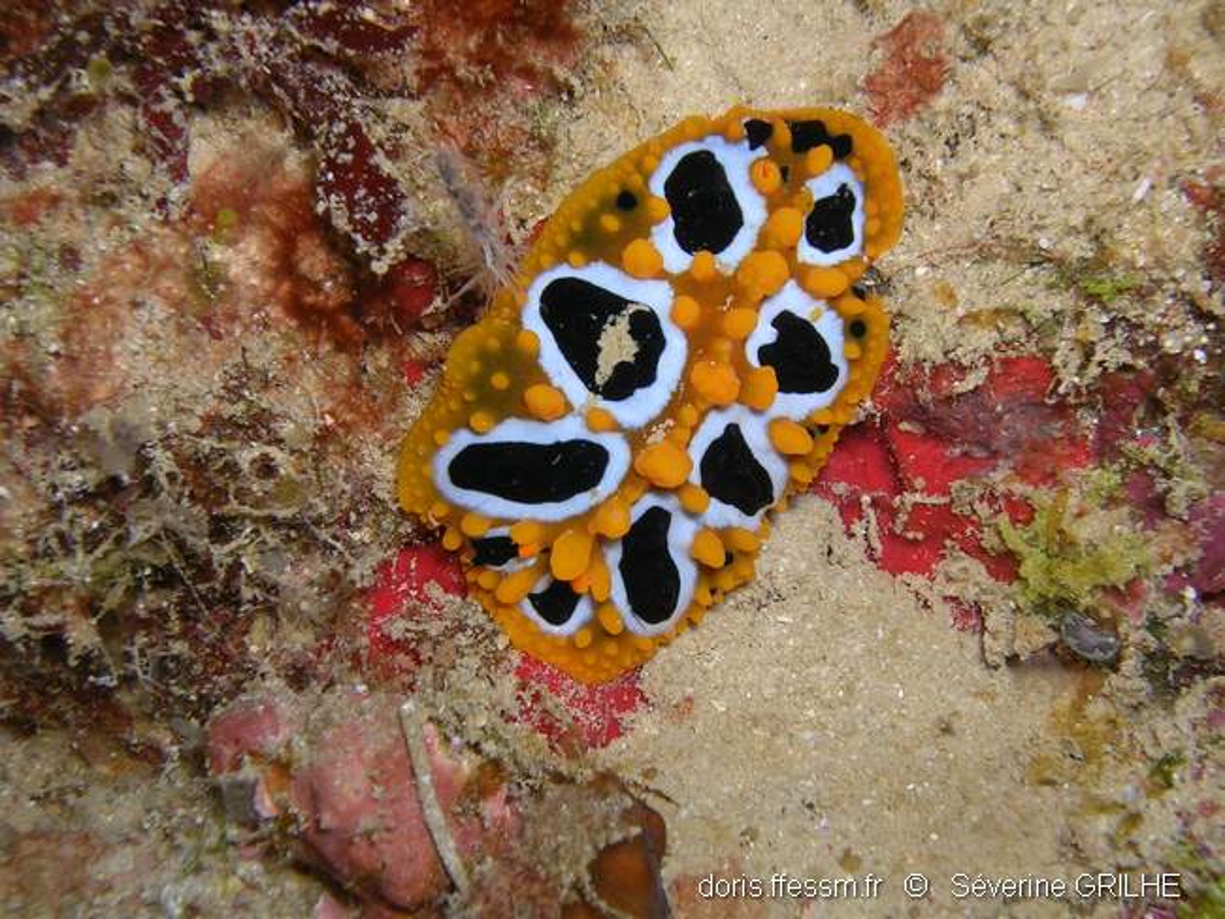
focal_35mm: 67
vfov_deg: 21.9
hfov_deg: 29.0
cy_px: 460
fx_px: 2372
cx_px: 612
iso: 50
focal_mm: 10.2
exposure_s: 1/60.1
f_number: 7.2
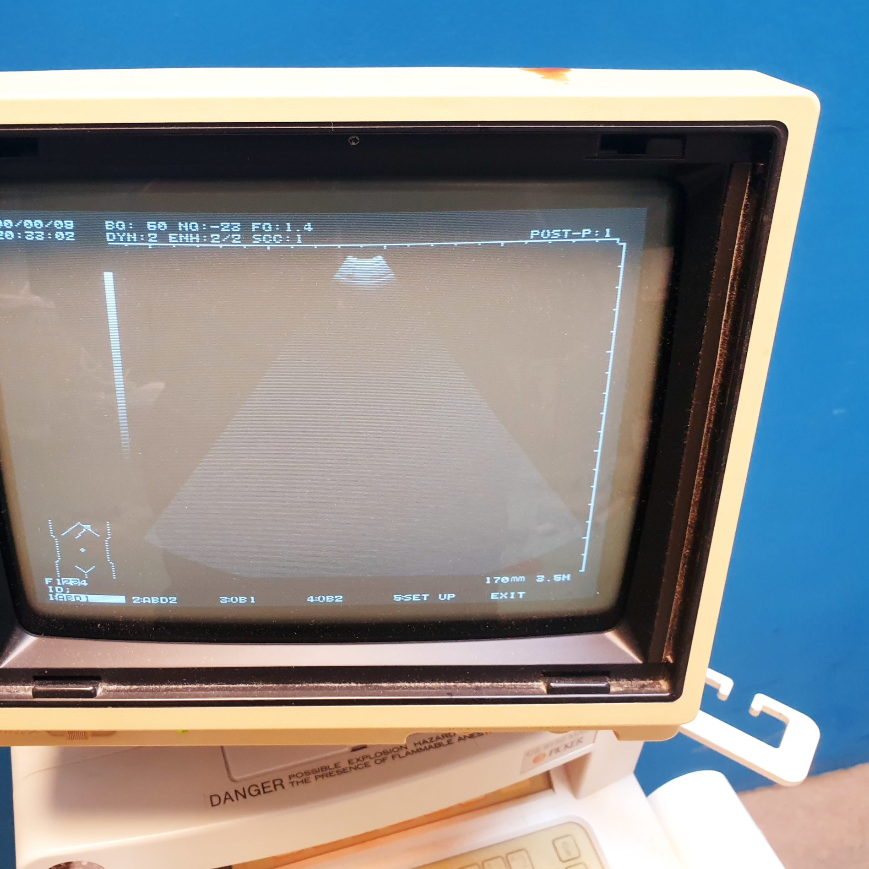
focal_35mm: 31
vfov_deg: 52.5
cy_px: 434
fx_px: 880
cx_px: 336
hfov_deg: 52.1
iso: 250
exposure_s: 1/50
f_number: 2.4
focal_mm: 4.3
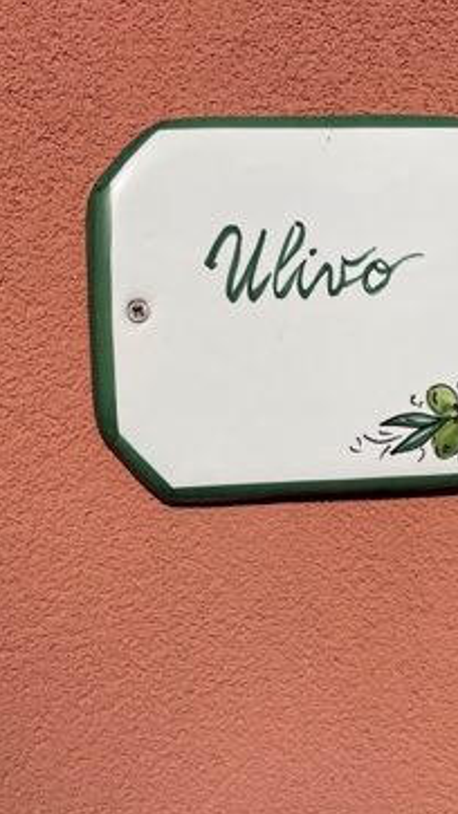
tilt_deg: +0.2
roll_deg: +2.6
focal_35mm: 50
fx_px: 1080
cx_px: 139
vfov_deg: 41.3
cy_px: 426
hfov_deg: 23.8
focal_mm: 4.2
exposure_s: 1/9091
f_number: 1.6
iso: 32
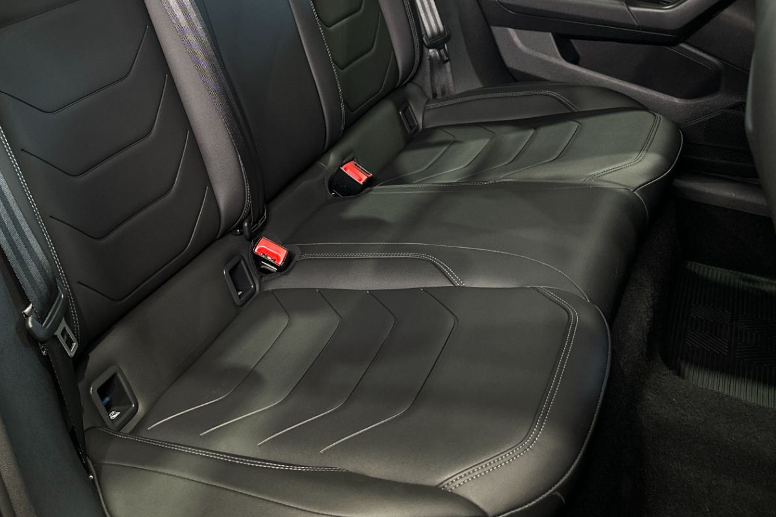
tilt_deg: -22.3
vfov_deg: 32.7
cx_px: 240
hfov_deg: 47.4
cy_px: 118
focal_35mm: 40
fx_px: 862
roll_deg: +0.0
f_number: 1.78
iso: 640
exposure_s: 1/60
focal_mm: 6.86
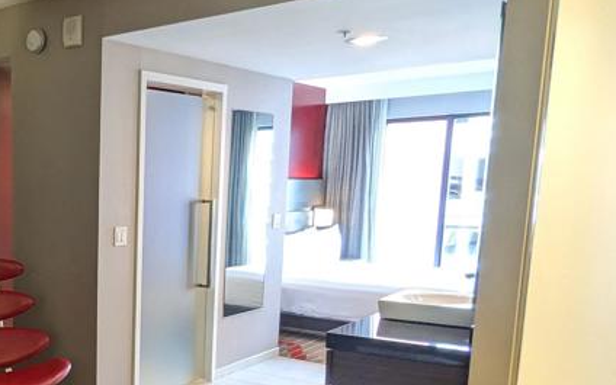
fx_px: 688
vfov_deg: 30.6
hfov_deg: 42.4
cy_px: 296
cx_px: 16
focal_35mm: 41
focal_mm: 2.35
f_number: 2.2
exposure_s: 1/60
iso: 355
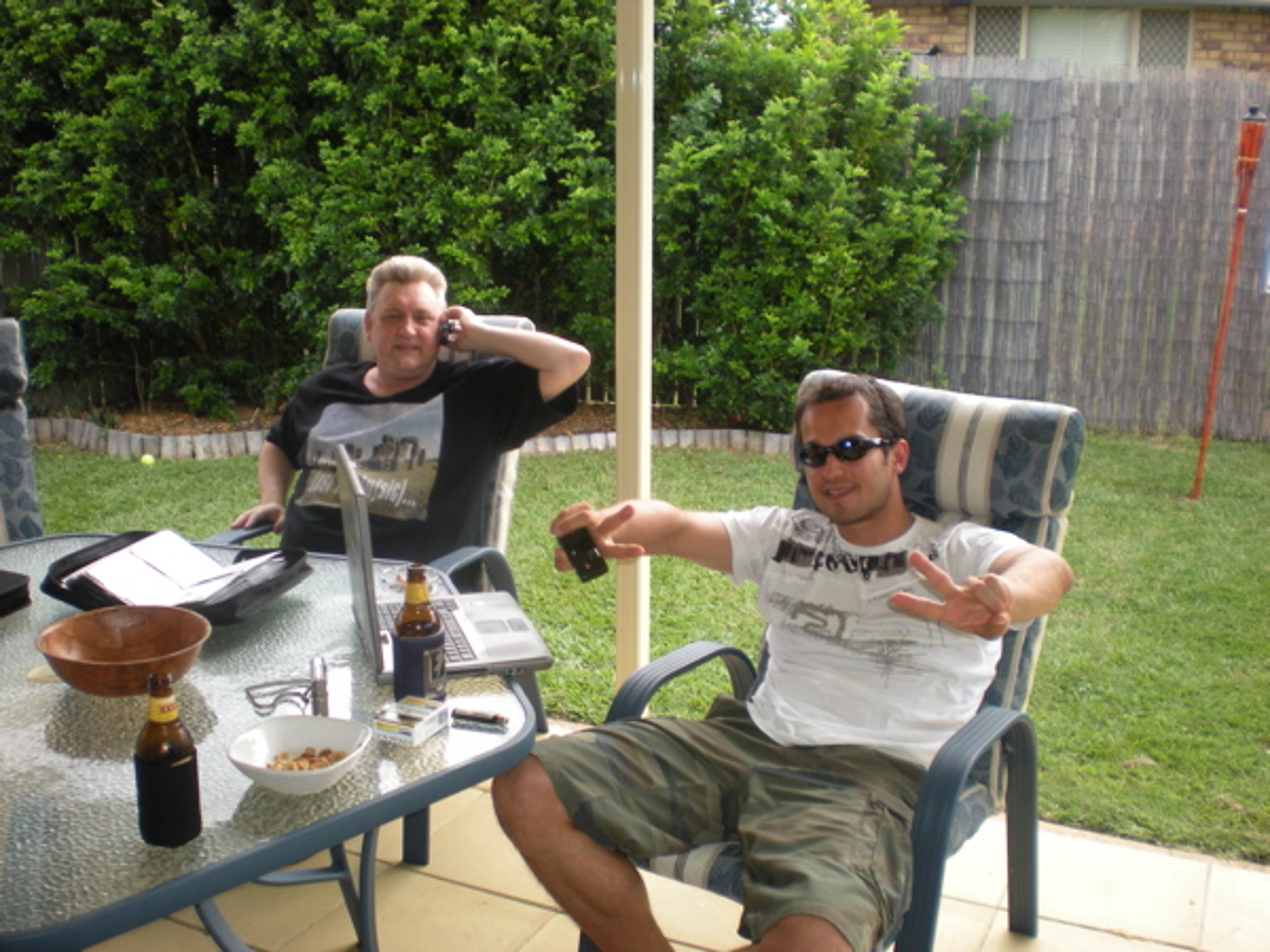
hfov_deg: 49.0
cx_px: 635
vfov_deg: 37.7
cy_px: 476
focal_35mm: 38
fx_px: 1394
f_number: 3.1
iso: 78
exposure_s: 1/54.3
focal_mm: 6.3
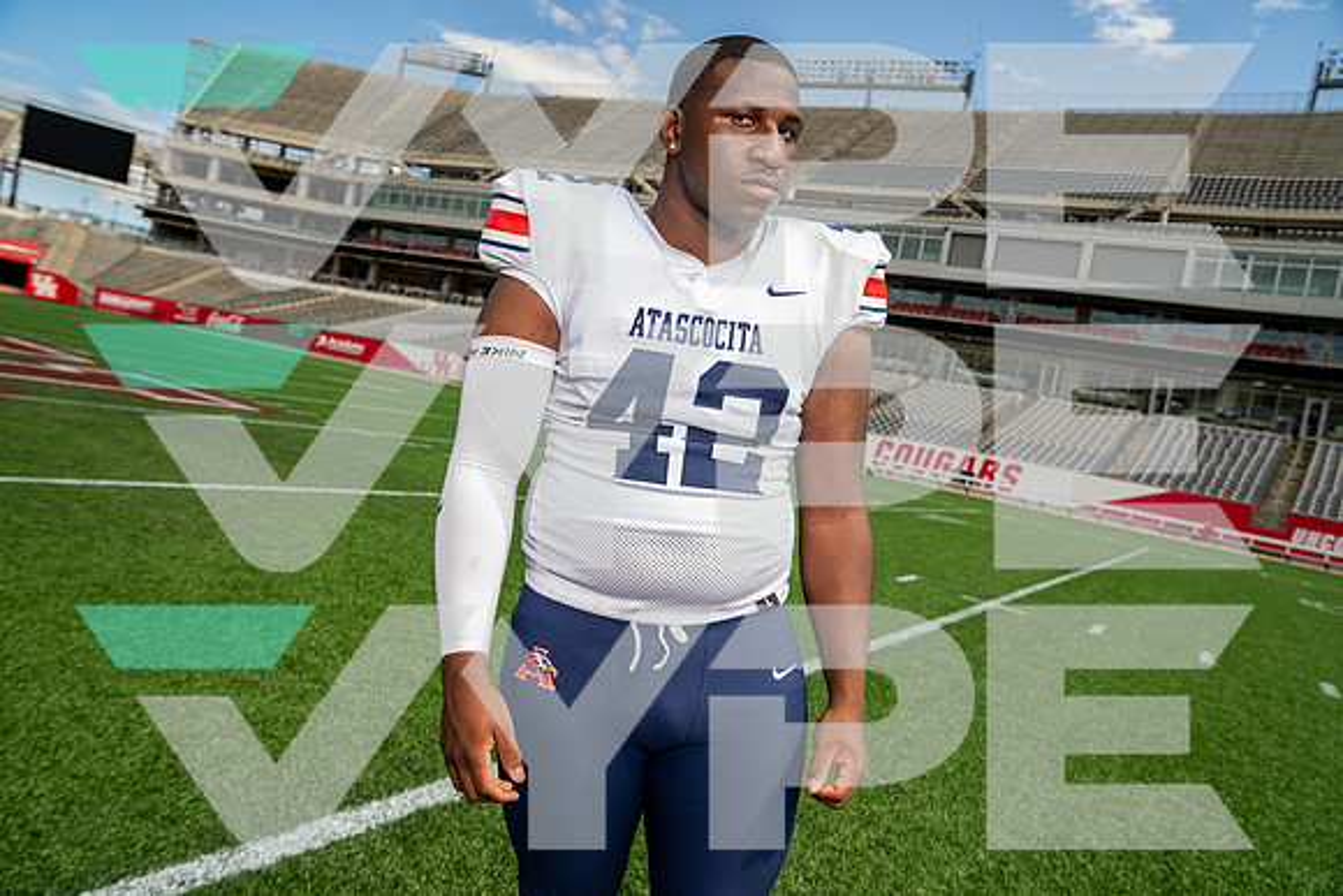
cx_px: 672
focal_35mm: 25
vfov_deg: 51.3
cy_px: 448
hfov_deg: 71.5
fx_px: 933
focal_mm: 25
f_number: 5
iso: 100
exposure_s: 1/320
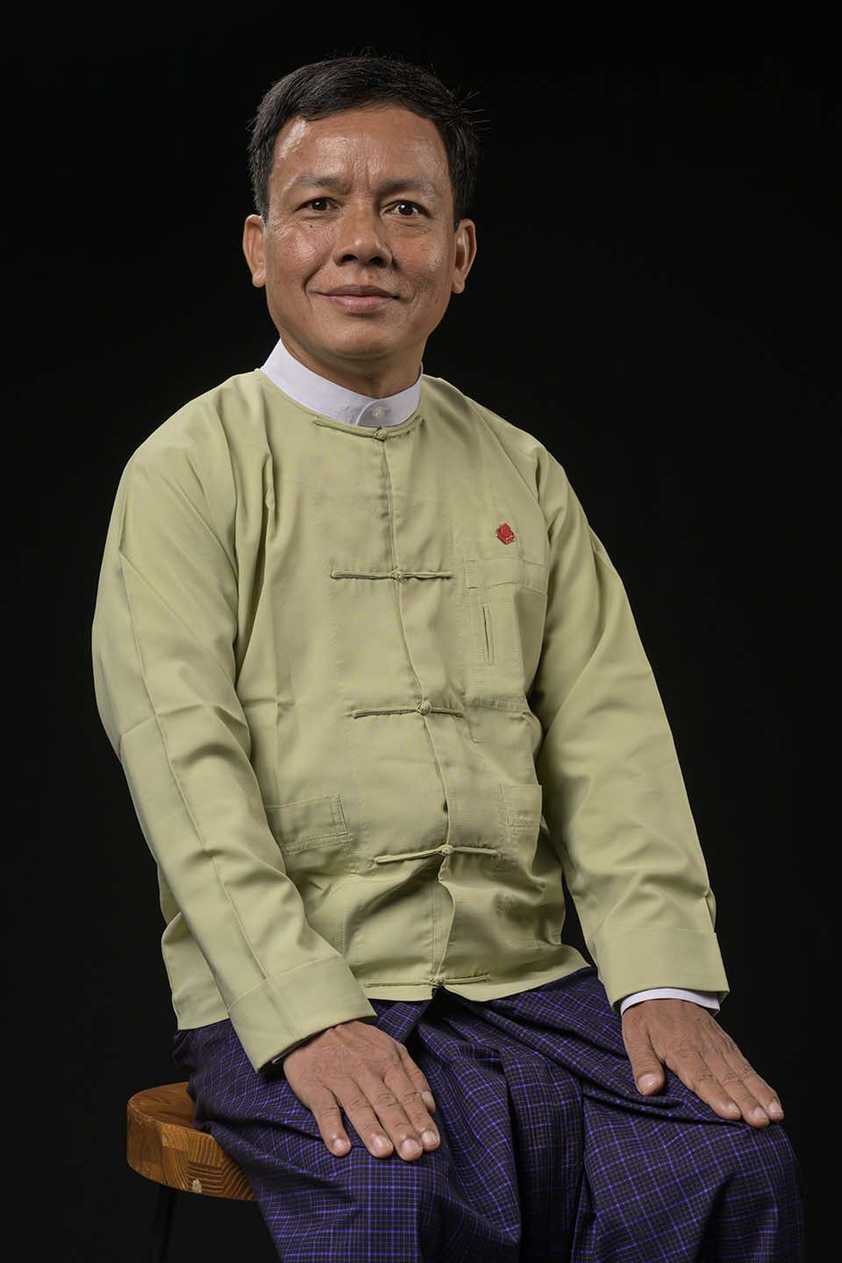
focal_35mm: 85
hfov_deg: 16.1
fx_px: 2982
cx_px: 421
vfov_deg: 23.9
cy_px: 632
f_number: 8
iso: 250
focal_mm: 85
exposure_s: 1/200
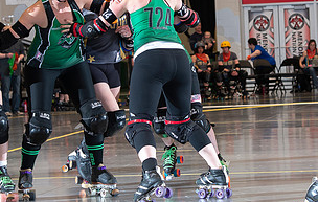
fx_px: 1584
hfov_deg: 11.5
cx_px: 203
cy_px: 69
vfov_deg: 7.3
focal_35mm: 182
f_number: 5.6
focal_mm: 86
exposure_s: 1/160
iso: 640
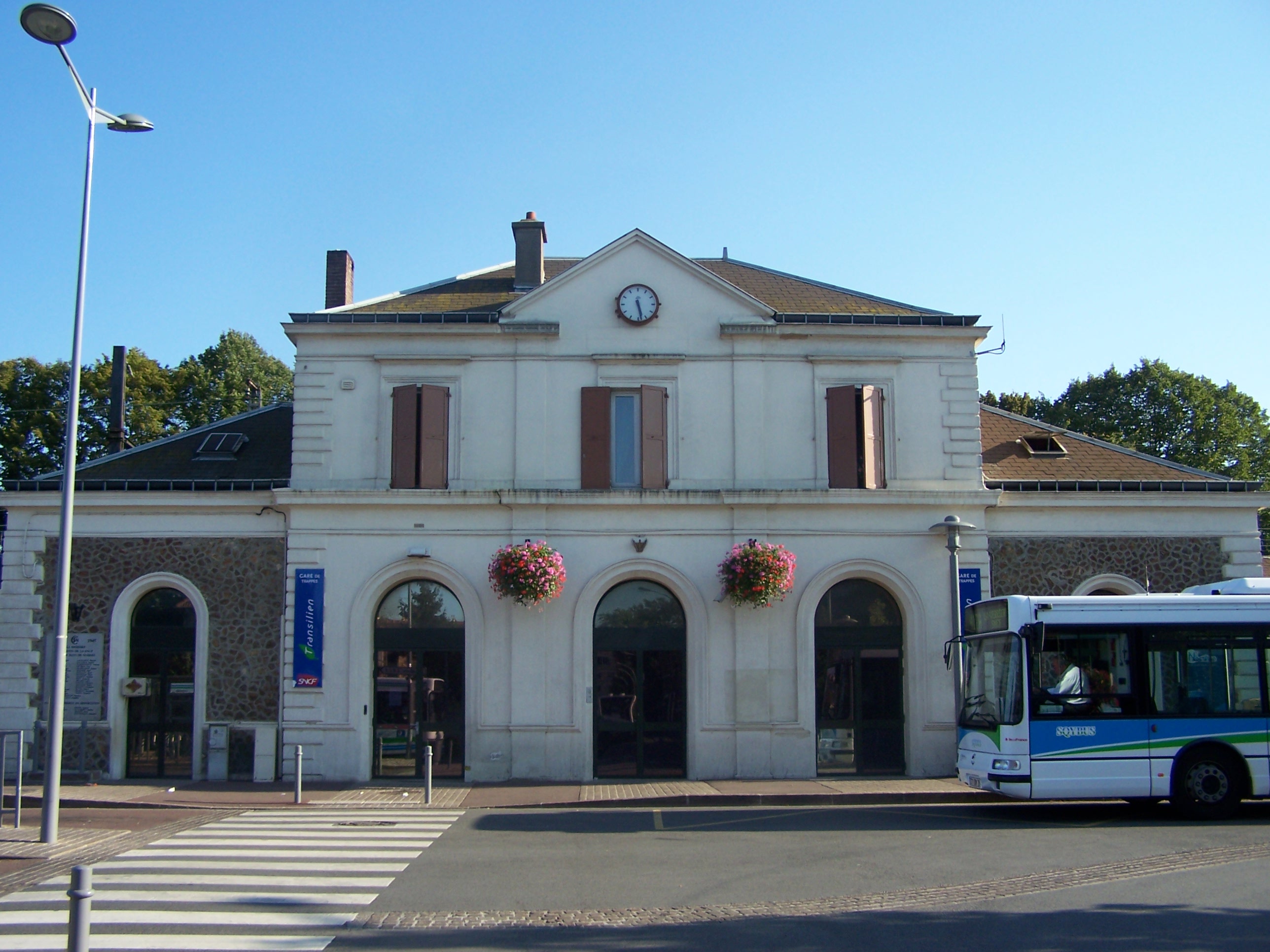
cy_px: 476
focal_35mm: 38
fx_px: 1394
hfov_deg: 49.0
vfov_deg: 37.7
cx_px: 635
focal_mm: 6.3
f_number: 2.8
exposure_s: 1/750
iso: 80
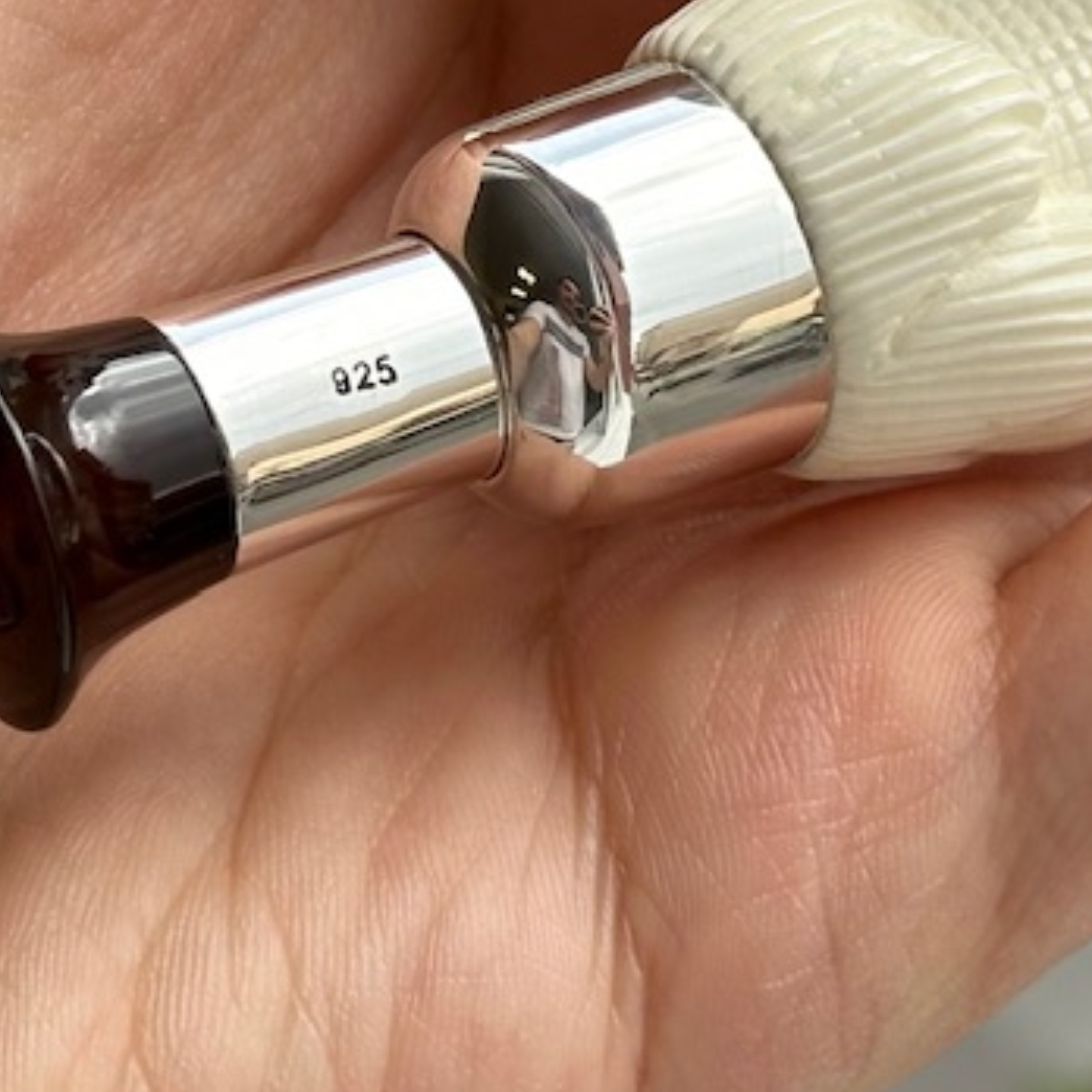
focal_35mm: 156
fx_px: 5568
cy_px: -56
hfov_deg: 11.2
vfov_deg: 11.1
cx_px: 386
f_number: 1.78
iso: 64
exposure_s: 1/740
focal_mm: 6.86
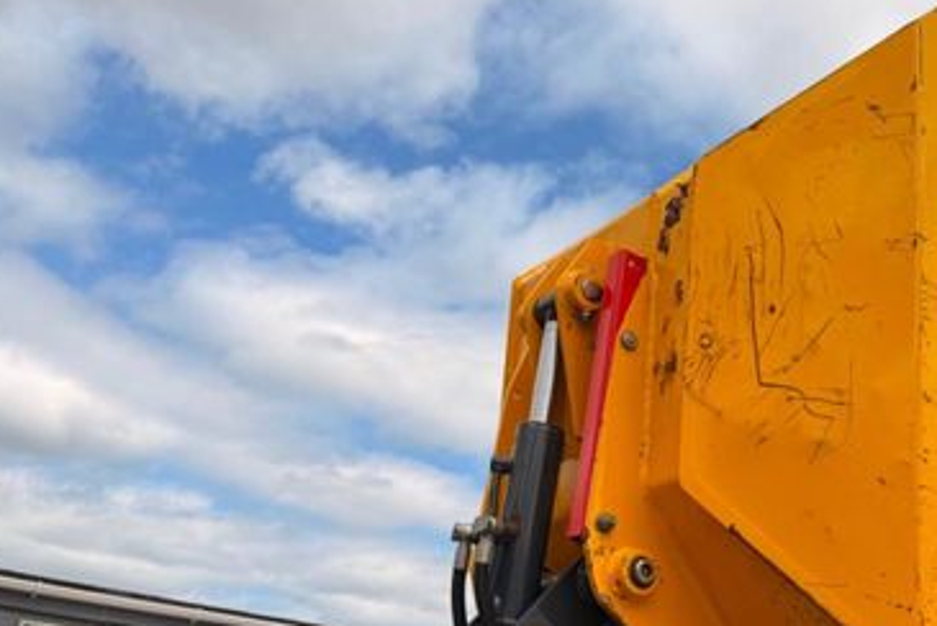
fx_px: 1068
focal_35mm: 41
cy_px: 487
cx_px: 752
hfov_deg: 45.0
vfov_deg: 31.9
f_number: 1.78
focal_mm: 6.76
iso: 80
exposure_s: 1/4673
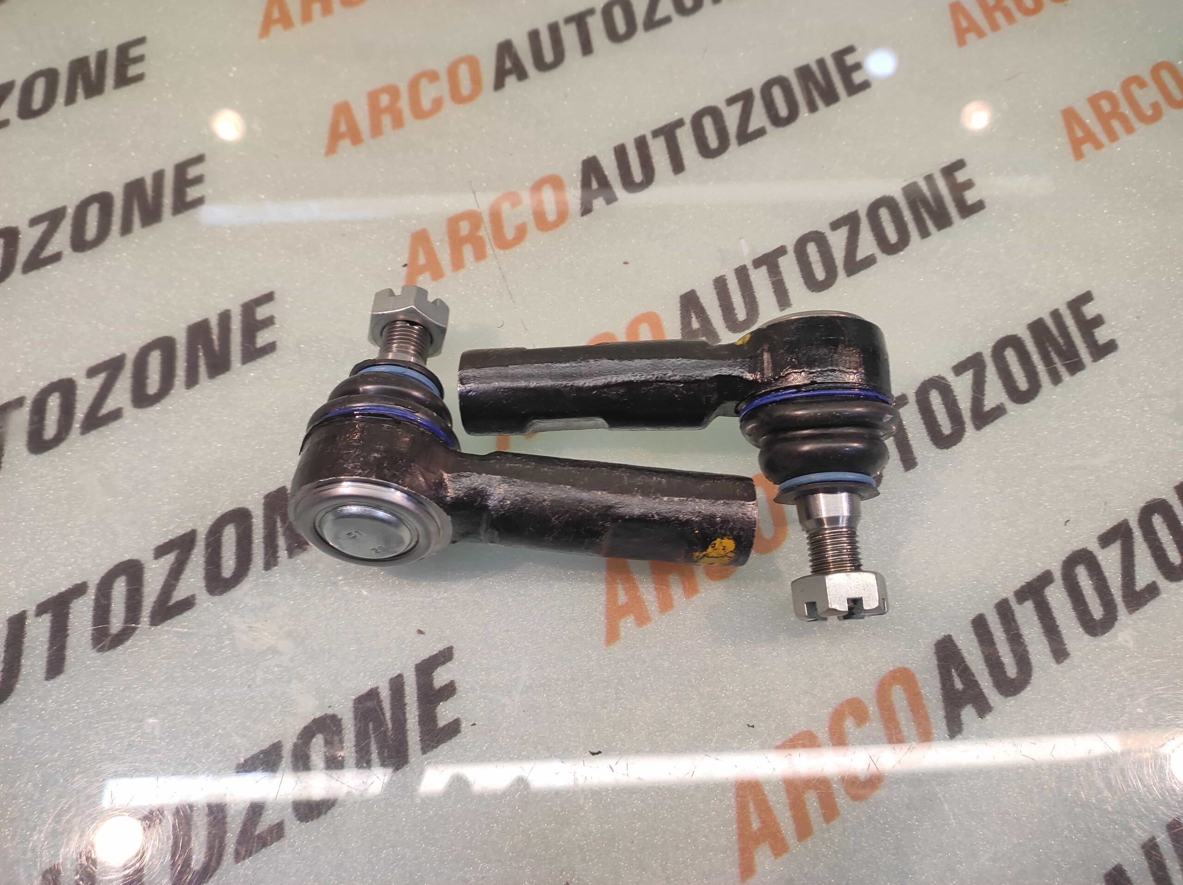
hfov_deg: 91.1
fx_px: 581
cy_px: 442
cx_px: 592
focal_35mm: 17
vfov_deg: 74.7
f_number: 1.79
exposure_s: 1/33
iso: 129
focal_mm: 4.74
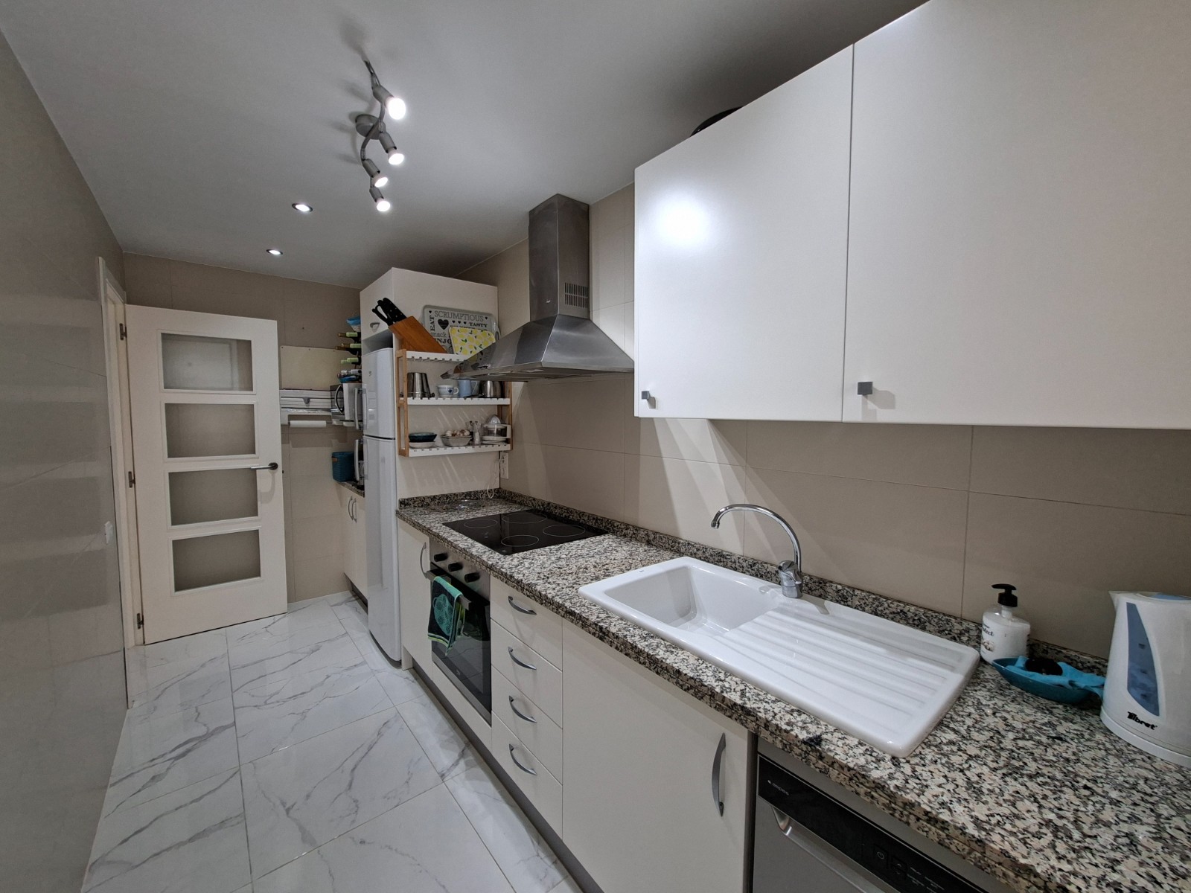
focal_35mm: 13
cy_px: 446
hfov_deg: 106.2
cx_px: 596
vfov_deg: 89.9
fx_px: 447
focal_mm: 1.74
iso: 64
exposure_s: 1/40
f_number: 2.2
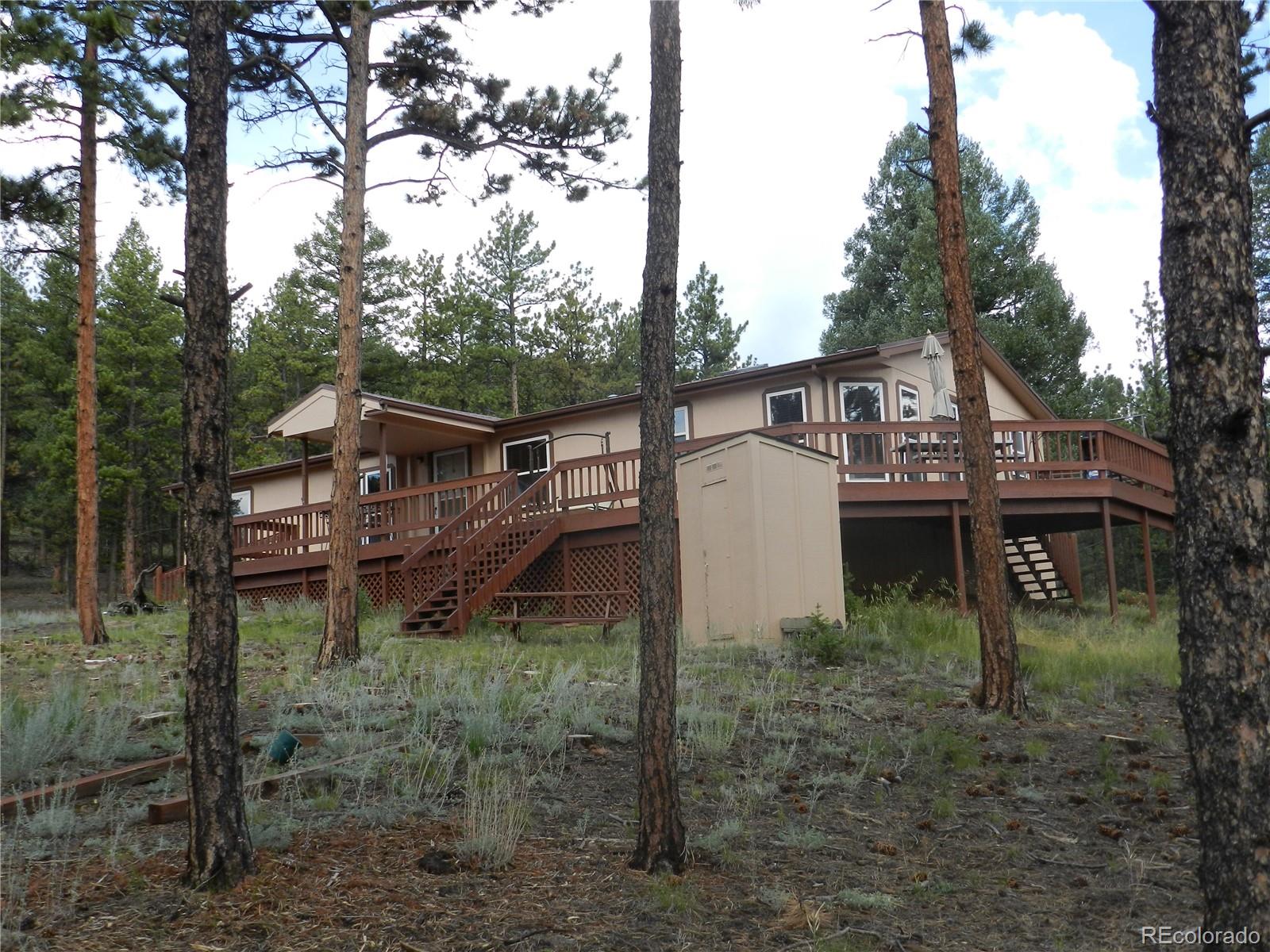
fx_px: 1394
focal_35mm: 38
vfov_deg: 37.7
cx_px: 635
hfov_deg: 49.0
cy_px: 476
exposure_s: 1/400
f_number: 4
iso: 160
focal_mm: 6.7
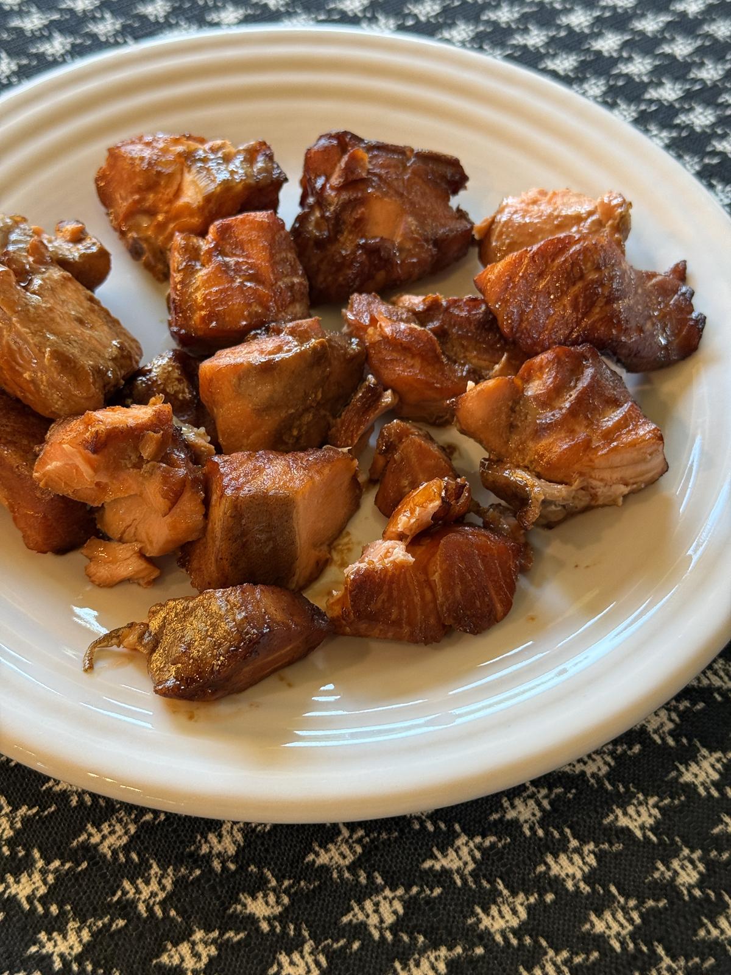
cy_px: 488
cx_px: 366
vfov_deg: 39.7
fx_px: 1352
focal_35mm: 48
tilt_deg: -53.3
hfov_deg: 30.3
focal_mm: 6.76
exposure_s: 1/60
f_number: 1.78
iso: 125
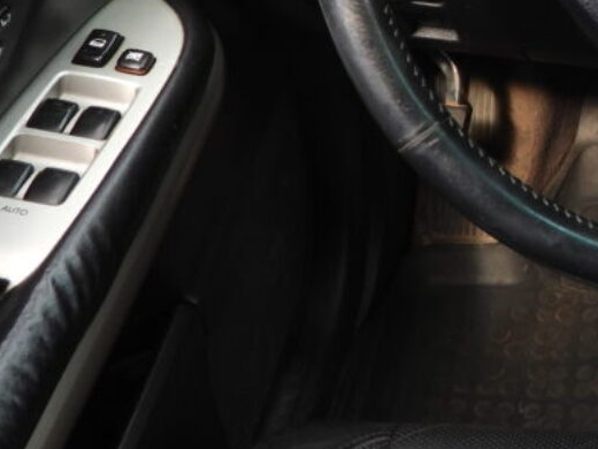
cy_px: 105
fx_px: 1278
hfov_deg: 23.8
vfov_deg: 19.7
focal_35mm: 74
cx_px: 729
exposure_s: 1/125
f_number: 2.8
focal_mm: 4.3
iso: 100
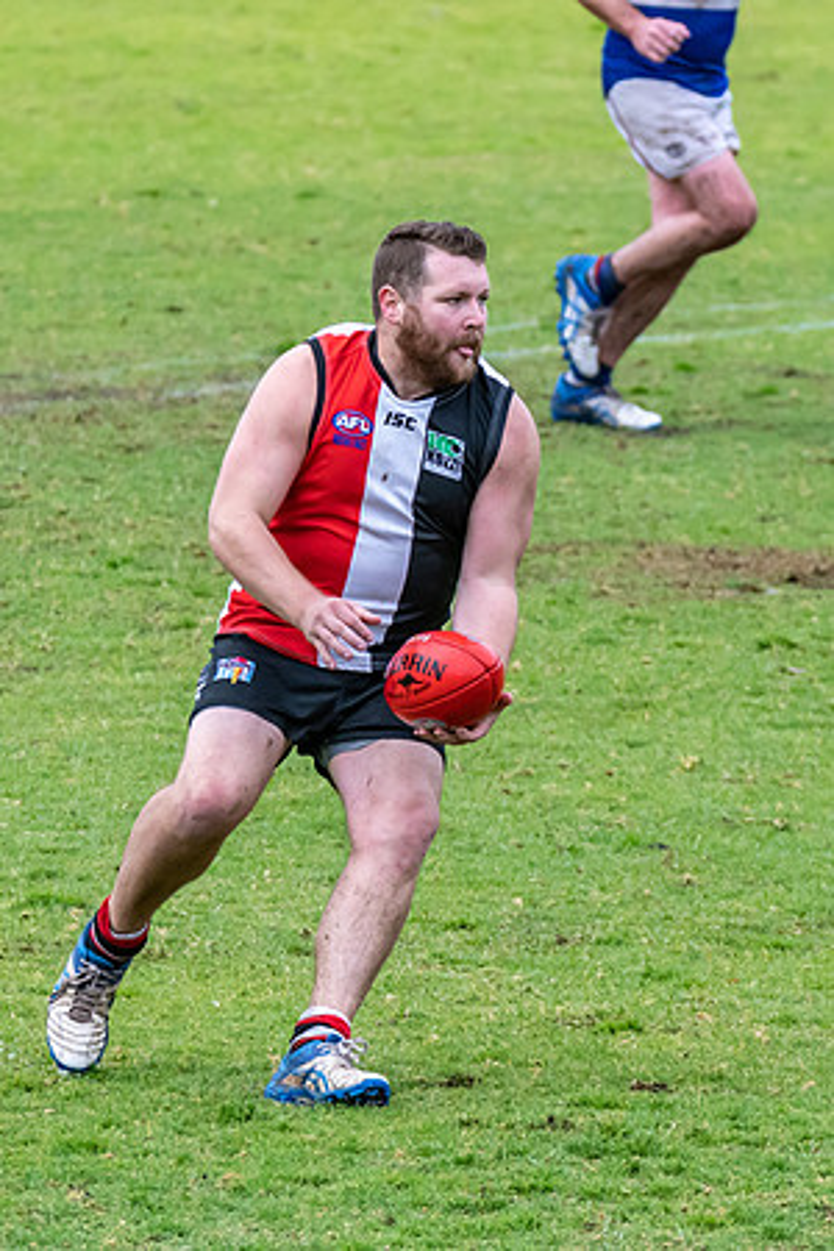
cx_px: 537
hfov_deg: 2.0
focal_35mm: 671
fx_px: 23333
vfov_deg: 3.1
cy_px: 614
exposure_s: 1/2000
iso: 1250
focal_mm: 260
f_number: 7.1
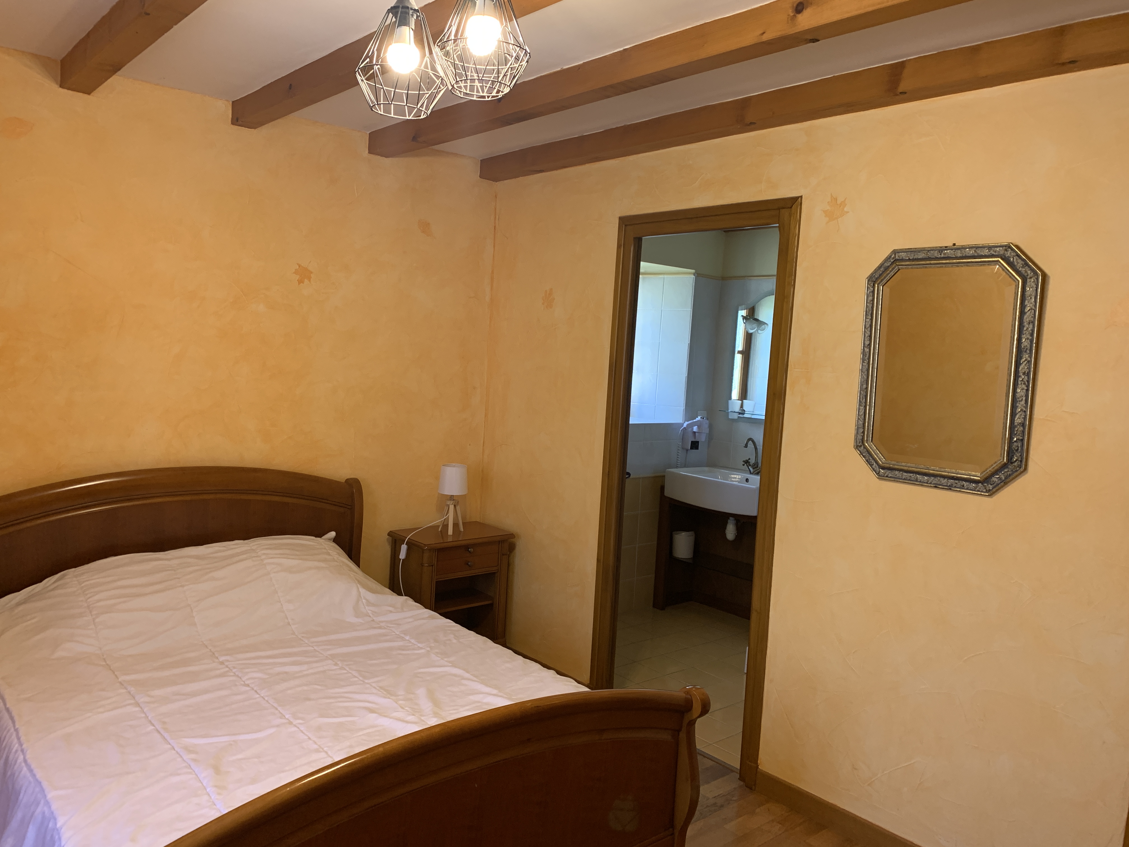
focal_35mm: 26
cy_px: 424
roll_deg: -2.8
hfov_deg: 67.3
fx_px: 848
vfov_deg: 53.1
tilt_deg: -4.7
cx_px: 564
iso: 100
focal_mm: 4.25
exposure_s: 1/50
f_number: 1.8
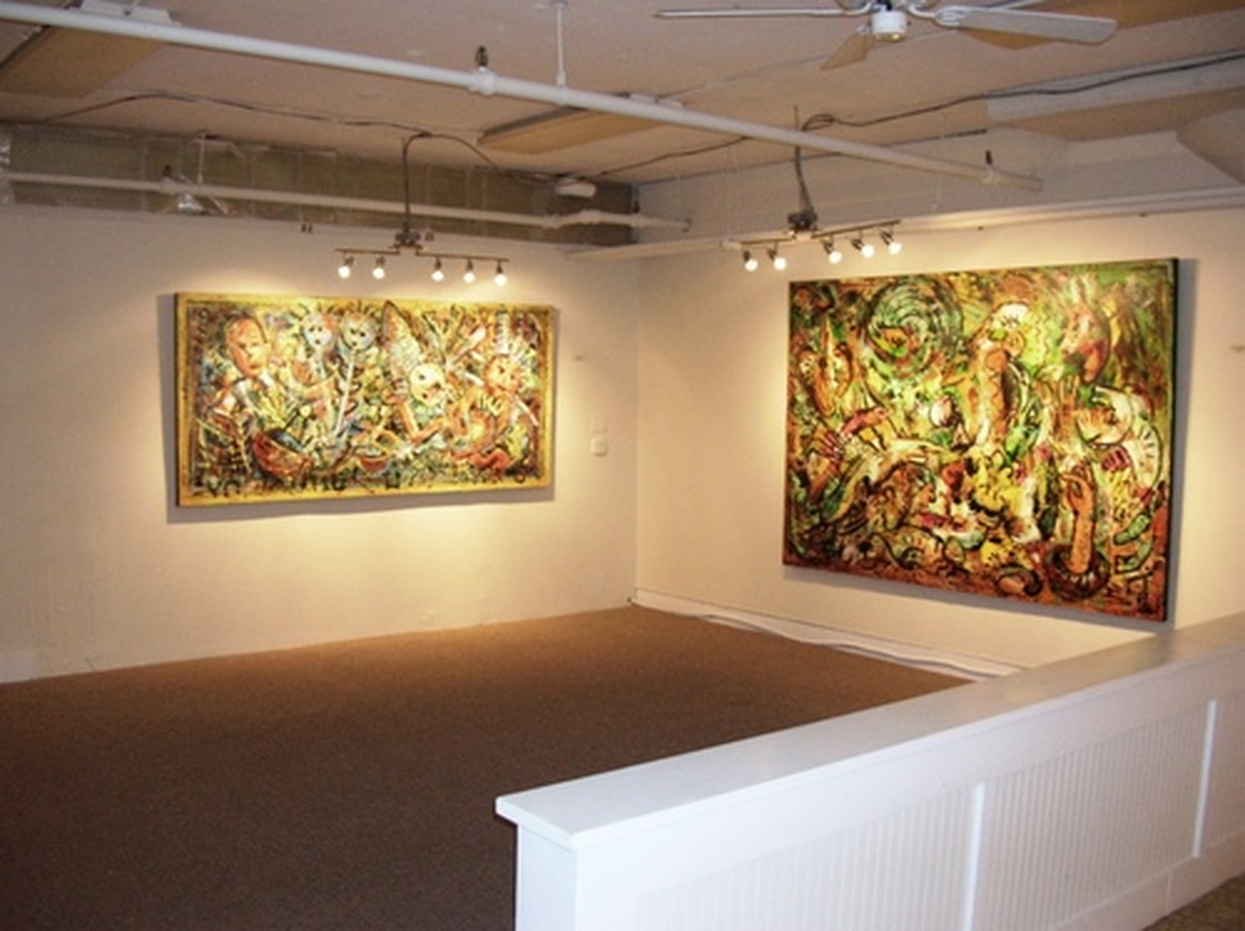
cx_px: 622
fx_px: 1258
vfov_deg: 40.6
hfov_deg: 52.7
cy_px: 466
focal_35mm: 35
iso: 200
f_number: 2.8
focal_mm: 5.8
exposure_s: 1/20.1
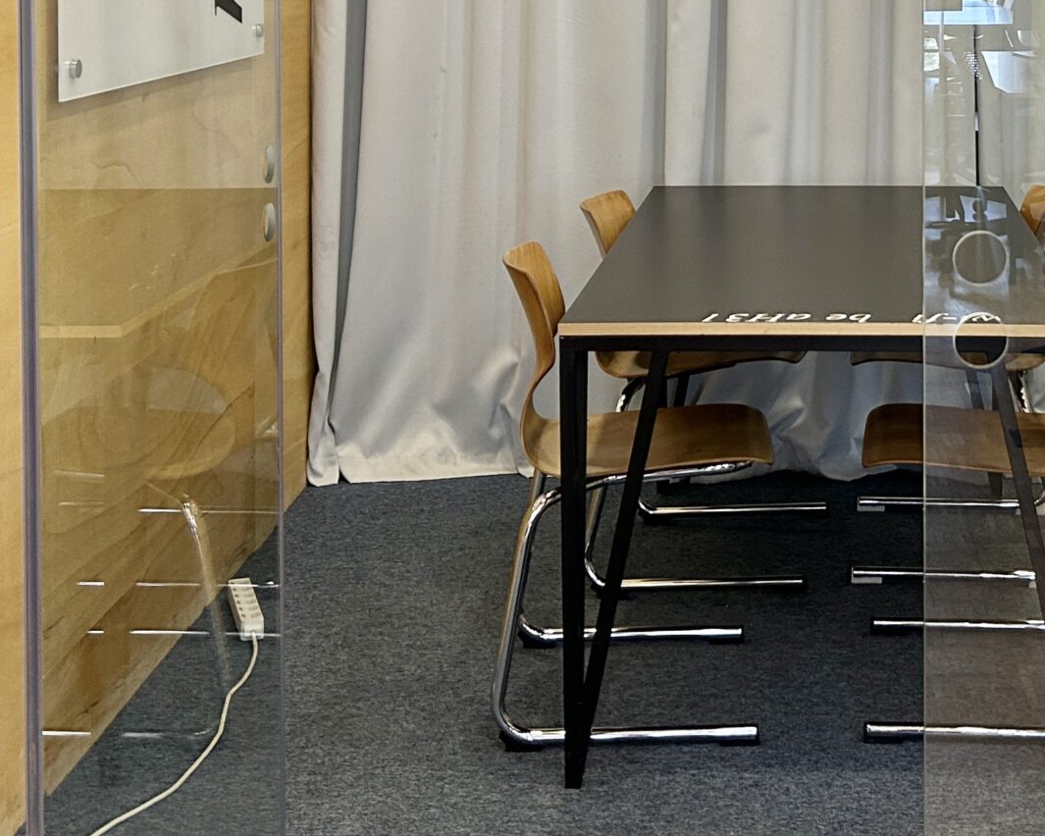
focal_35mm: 61
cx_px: 903
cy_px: 20
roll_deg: -1.4
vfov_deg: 24.0
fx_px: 1887
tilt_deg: -1.3
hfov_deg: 29.9
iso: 160
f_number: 1.5
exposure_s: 1/60
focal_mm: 5.7
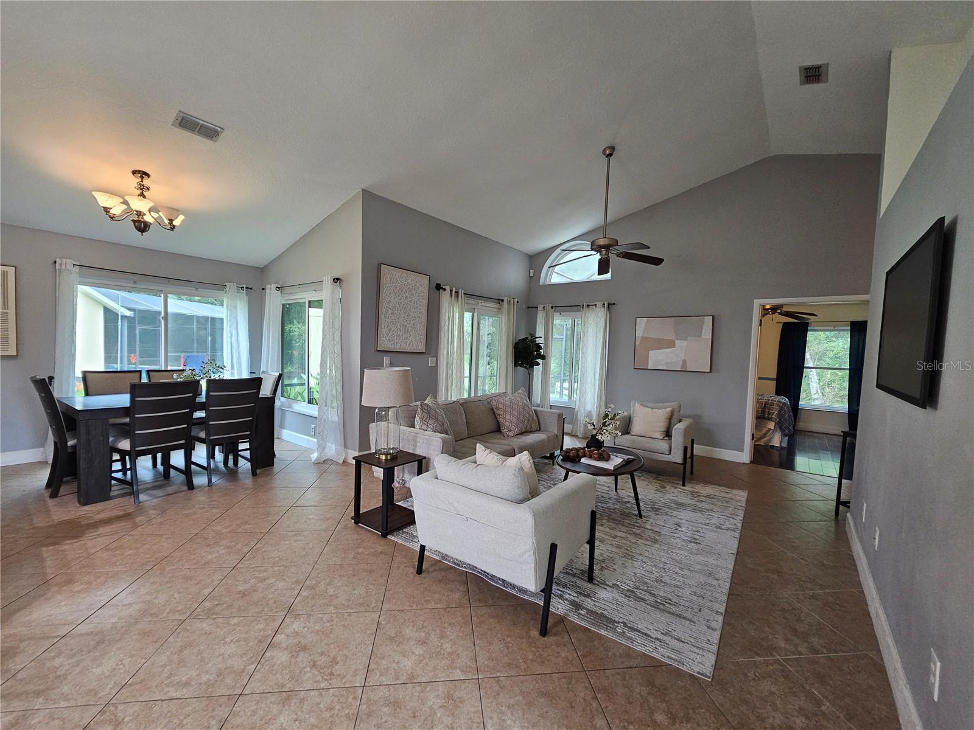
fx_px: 366
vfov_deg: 89.9
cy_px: 365
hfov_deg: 106.2
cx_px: 487
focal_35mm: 13
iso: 250
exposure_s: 1/60
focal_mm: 2.2
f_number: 2.2
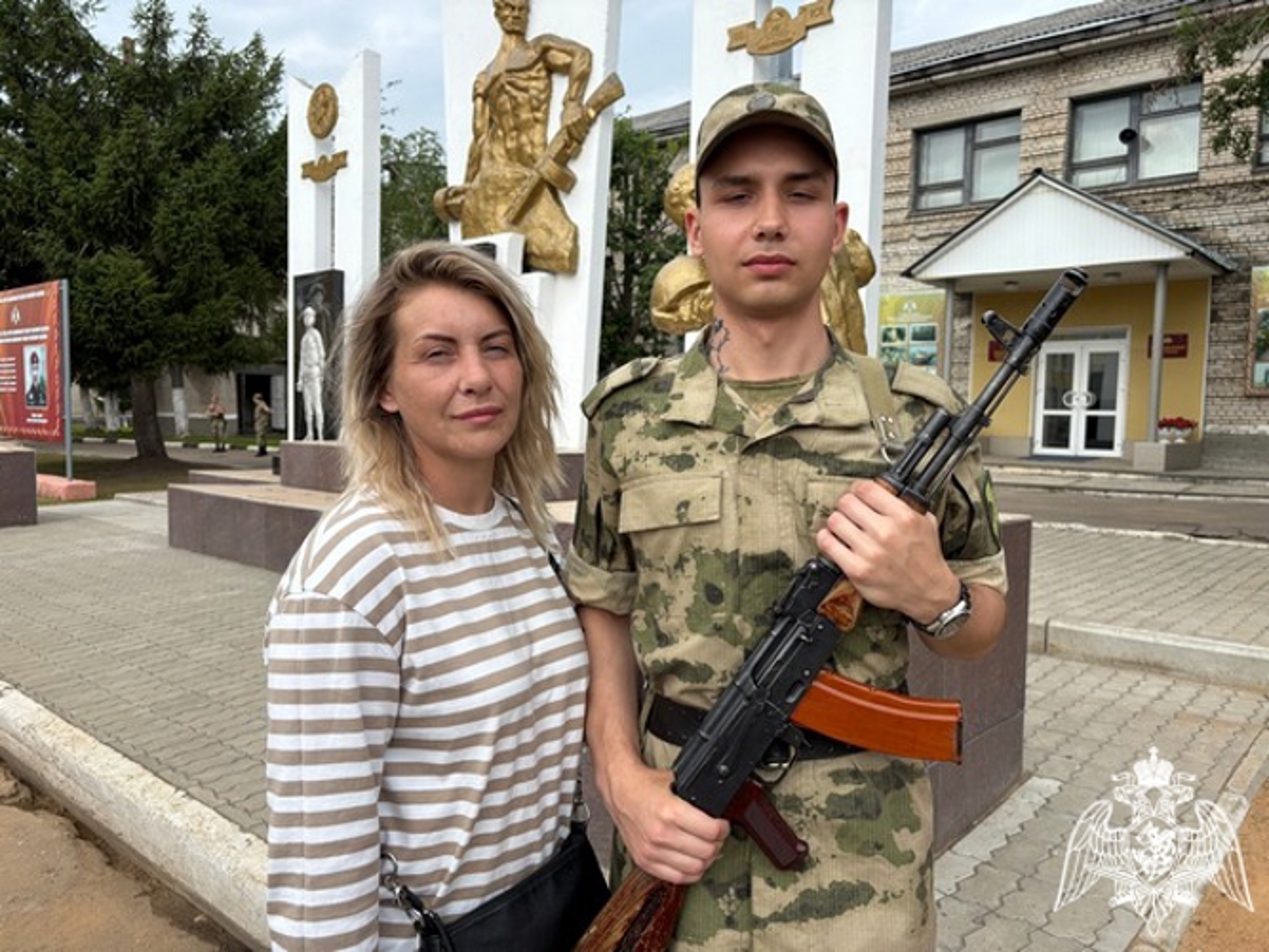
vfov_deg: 53.0
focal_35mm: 26
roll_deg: -0.6
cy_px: 476
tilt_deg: -5.2
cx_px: 634
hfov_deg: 67.3
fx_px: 953
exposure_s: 1/2024
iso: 50
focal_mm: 5.96
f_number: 1.6
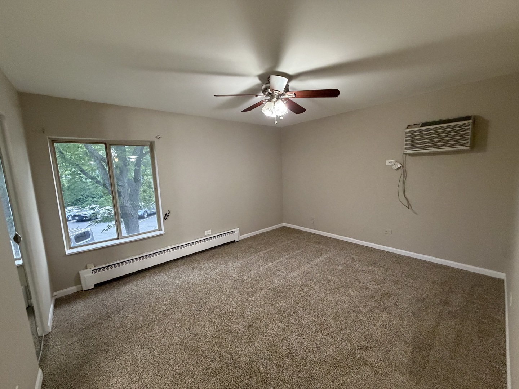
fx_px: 210
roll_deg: +2.6
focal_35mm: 14
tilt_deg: -7.8
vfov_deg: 85.7
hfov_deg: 102.1
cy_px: 194
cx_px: 260
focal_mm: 2.22
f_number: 2.2
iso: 500
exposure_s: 1/60
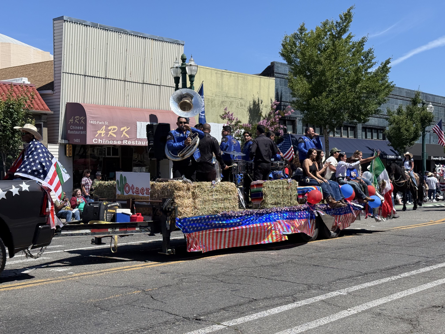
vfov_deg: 30.3
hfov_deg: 39.7
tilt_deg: -0.1
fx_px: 617
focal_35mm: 48
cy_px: 167
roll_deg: +0.7
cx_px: 222
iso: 80
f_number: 1.78
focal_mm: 6.76
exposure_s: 1/4878
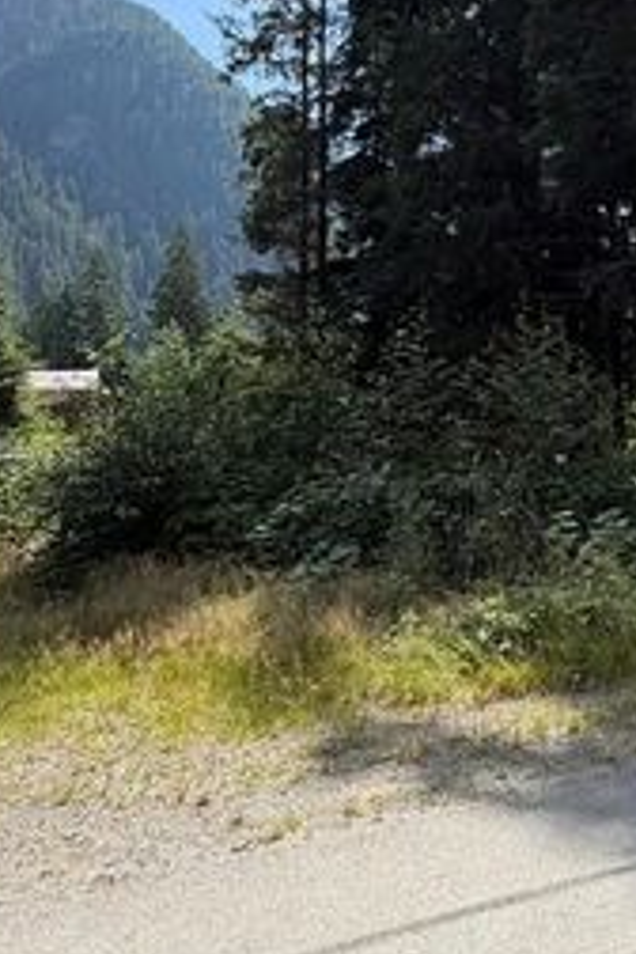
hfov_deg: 33.4
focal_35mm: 37
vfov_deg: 50.3
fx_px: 980
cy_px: 273
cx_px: 610
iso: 32
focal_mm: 2.22
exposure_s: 1/770
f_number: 2.2
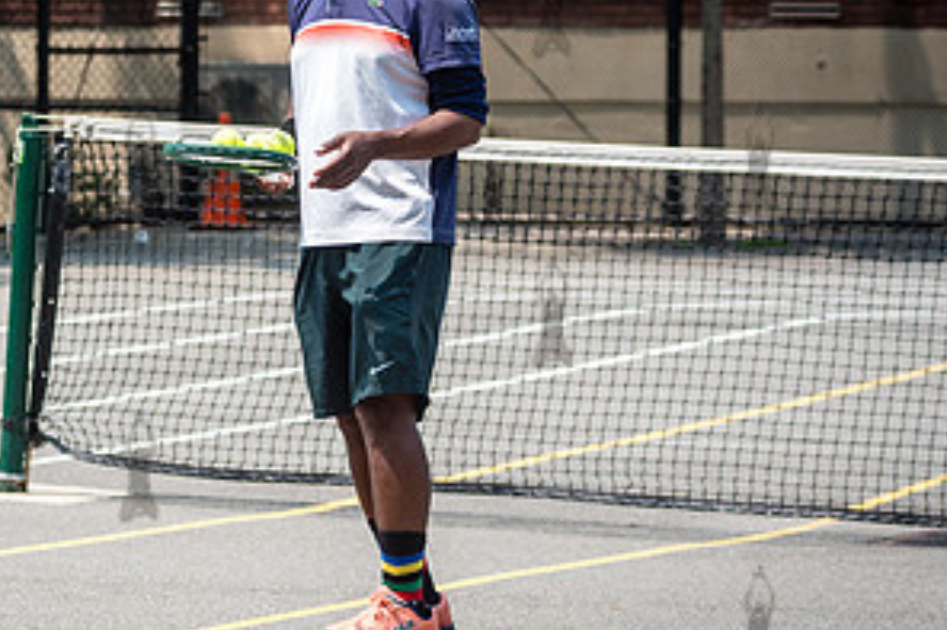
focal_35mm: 237
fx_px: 6231
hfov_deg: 8.7
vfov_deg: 5.8
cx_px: 139
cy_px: 113
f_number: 4.5
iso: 200
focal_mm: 105
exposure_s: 1/1600
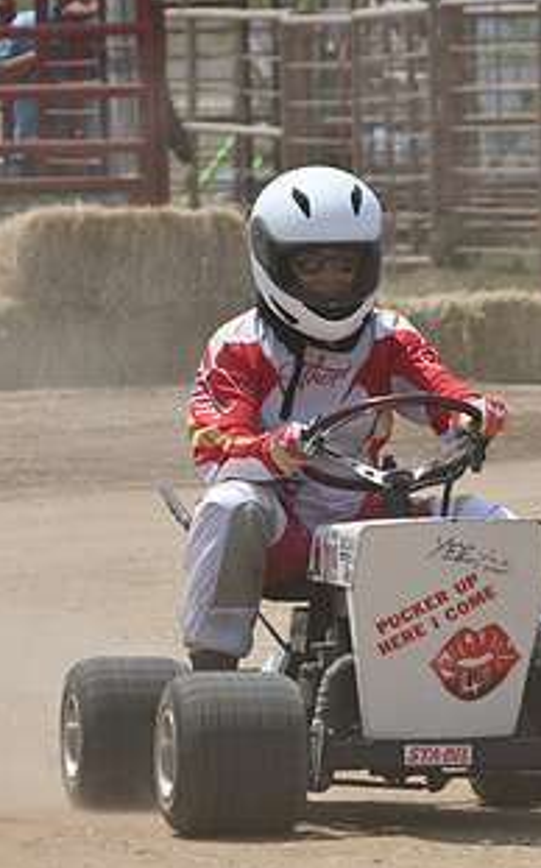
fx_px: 11764
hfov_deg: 2.6
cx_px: 89
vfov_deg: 4.2
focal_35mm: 498
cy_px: 440
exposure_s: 1/500
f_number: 8
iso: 100
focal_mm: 175
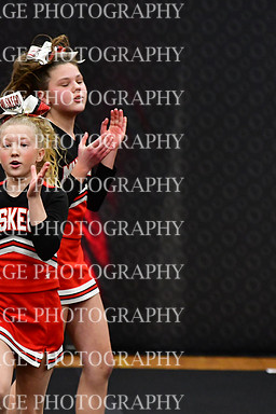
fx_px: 5209
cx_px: 28
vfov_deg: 4.6
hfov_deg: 3.0
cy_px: 206
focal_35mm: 453
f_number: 3.5
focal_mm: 200
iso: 4000
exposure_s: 1/500
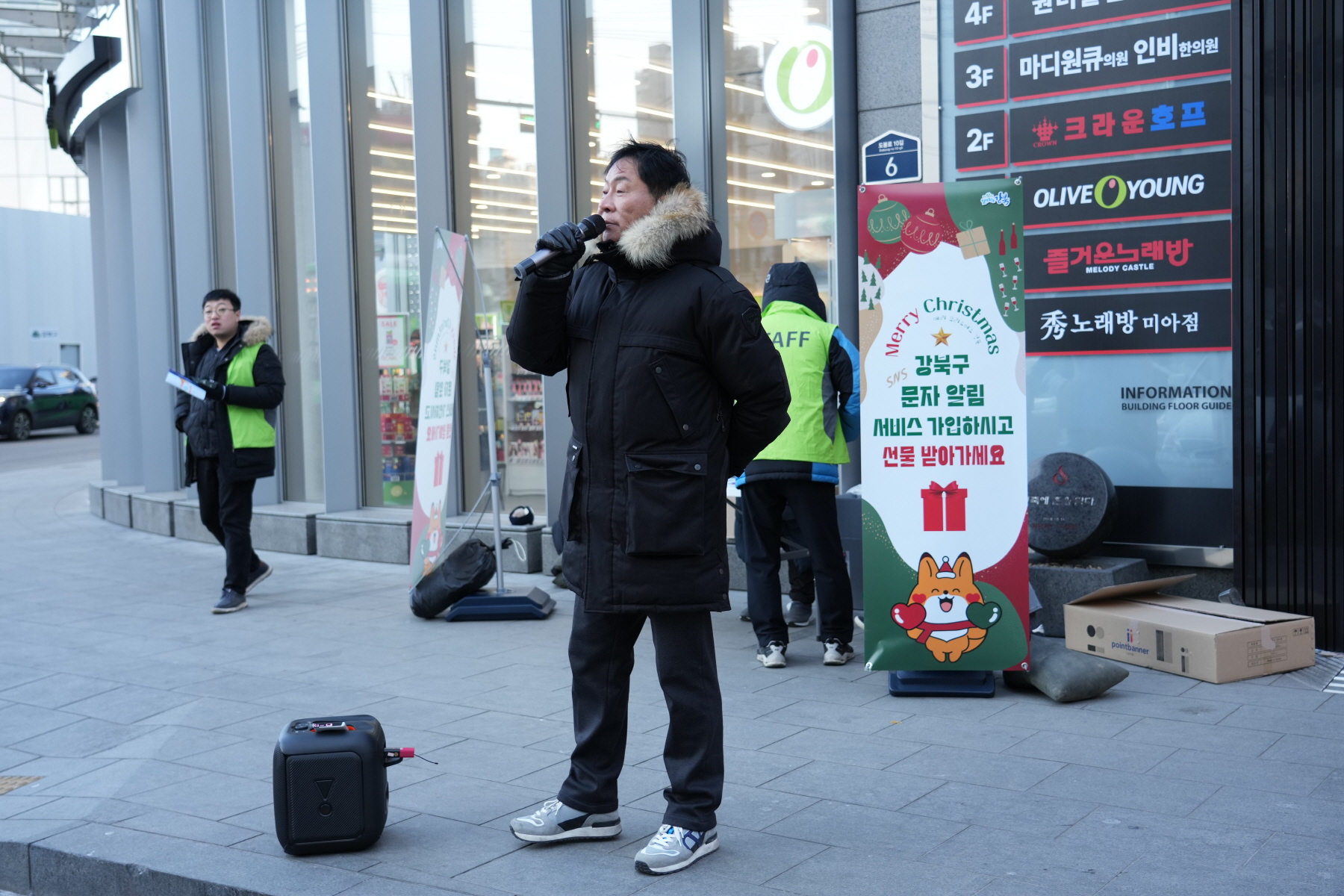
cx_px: 672
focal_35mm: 39
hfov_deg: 49.6
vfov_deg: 34.2
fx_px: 1456
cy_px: 448
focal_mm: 39
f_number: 4
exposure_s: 1/320
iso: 500
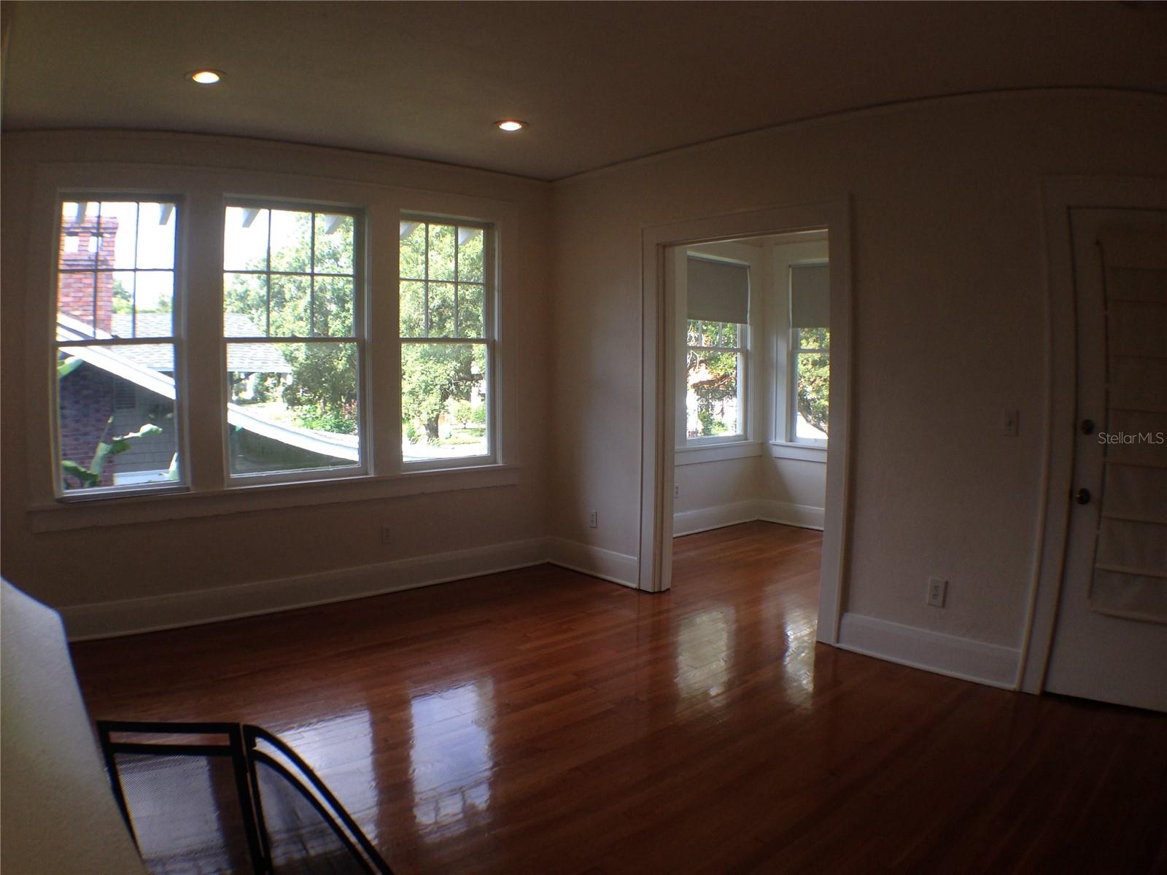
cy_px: 438
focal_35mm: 33
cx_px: 584
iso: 50
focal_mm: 4.12
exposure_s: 1/120
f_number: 2.4
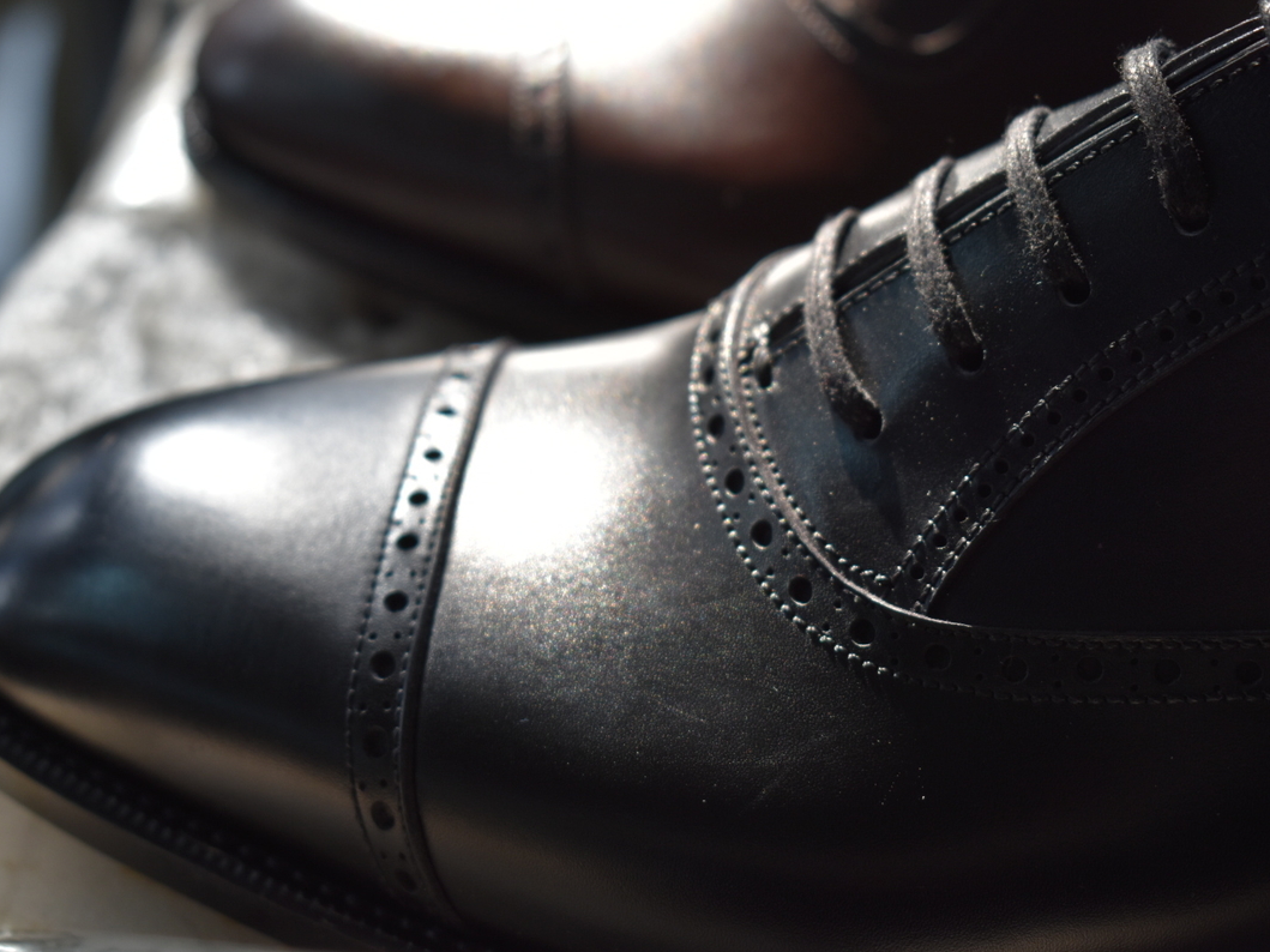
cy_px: 478
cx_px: 555
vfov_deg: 20.0
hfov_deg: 26.5
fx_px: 2698
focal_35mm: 74
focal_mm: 45
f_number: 6.3
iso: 400
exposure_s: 1/125
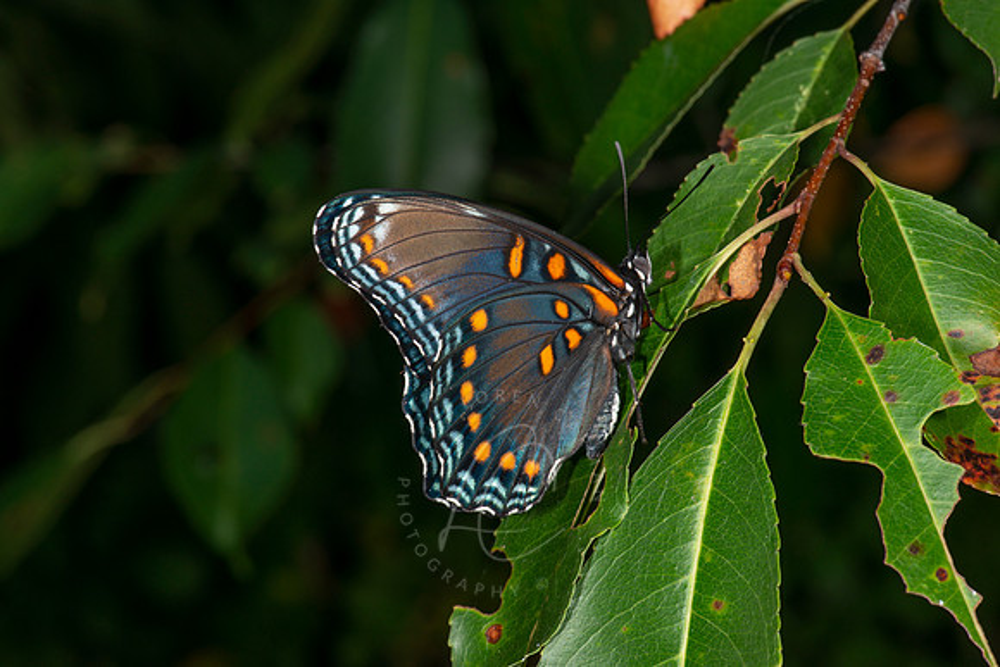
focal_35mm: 105
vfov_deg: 13.0
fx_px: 2917
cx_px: 500
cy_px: 334
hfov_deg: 19.5
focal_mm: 105
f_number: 22
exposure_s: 1/250
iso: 100
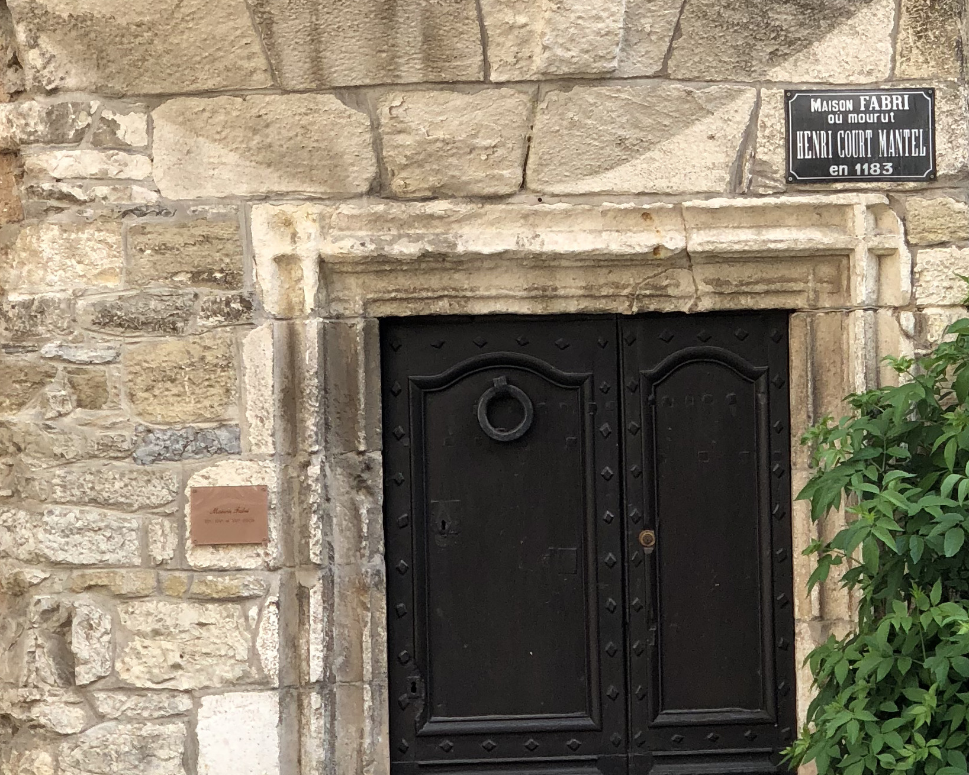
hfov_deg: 15.5
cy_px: 133
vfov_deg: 12.4
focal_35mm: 124
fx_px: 3557
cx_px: 598
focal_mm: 6
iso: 16
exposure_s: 1/211
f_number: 2.4
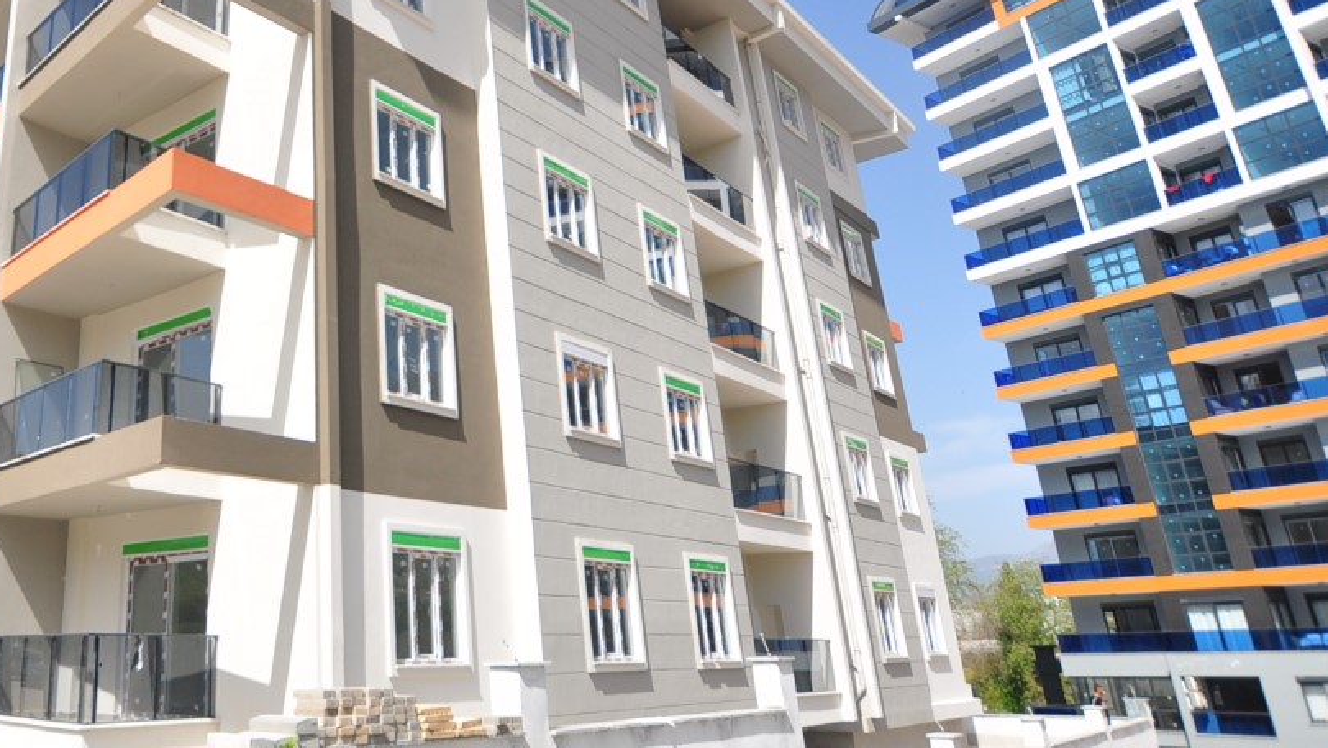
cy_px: 226
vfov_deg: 39.7
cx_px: 278
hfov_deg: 61.2
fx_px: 1017
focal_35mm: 29
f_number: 4
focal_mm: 11
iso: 200
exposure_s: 1/2000
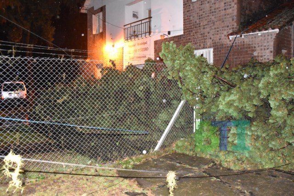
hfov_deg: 61.9
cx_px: 147
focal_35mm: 30
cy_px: 98
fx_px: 245
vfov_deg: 43.6
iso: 6400
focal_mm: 20
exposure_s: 1/60
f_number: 3.5
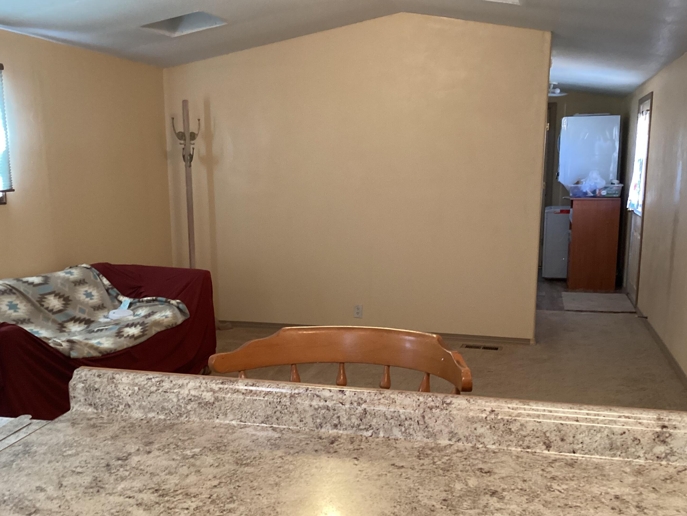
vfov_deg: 39.6
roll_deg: -0.5
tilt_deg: -10.8
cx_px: 342
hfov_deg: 51.3
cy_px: 295
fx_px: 715
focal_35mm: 36
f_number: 2.4
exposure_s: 1/40
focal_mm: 3.3
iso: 250
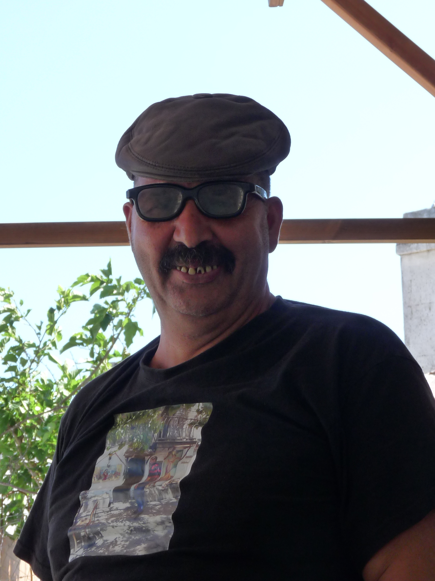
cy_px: 290
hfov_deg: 14.9
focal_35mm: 99
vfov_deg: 19.8
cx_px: 218
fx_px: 1659
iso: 160
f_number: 4.5
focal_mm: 12.4
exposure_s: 1/250
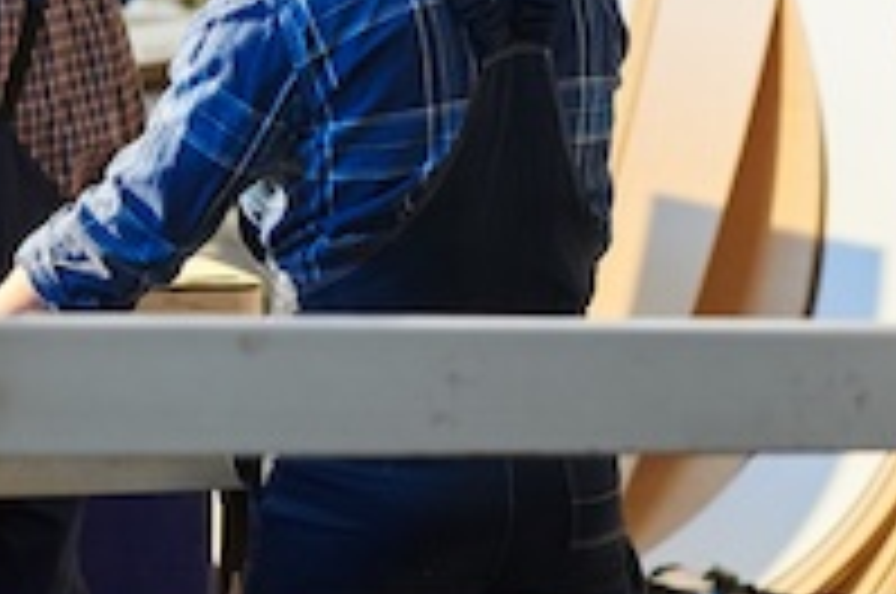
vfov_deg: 9.0
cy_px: 108
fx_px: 3752
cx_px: -72
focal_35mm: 151
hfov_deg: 13.4
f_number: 3.2
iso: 800
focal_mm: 50
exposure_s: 1/160
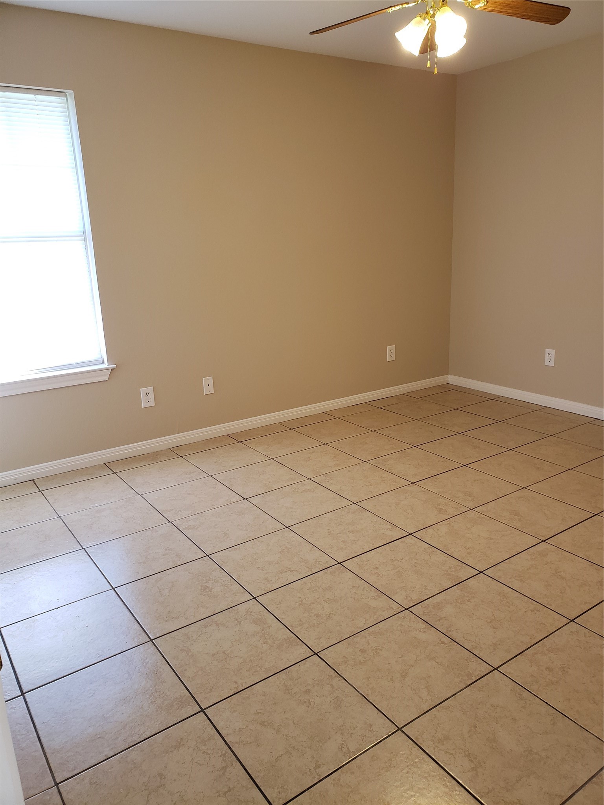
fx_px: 605
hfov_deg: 53.1
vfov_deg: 67.3
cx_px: 302
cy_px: 402
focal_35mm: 26
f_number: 2.4
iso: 200
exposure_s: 1/60
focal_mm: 4.3
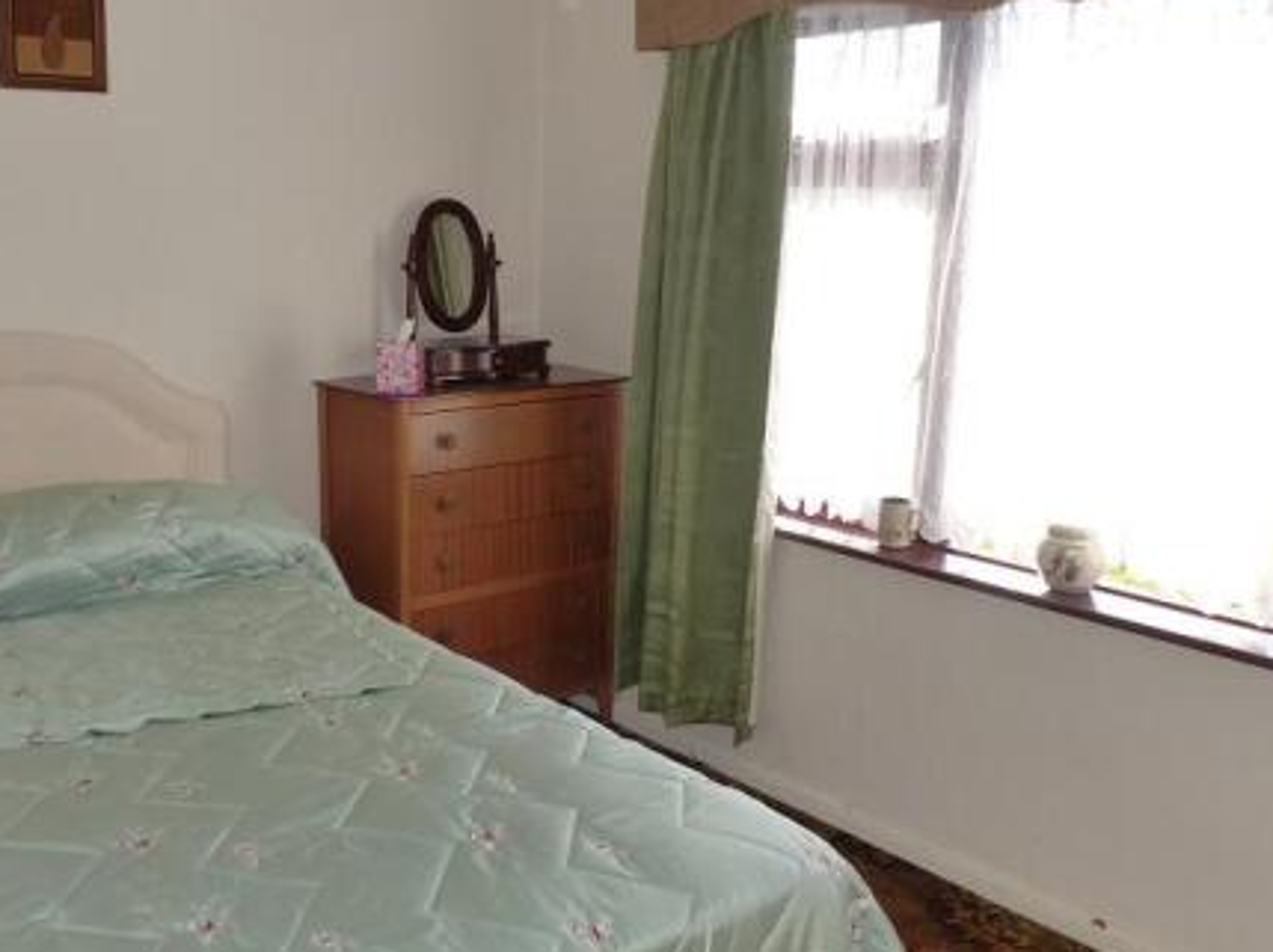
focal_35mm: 34
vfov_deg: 41.7
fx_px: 1249
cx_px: 458
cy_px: 432
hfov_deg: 53.3
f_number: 4
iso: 100
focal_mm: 4.5
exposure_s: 1/125
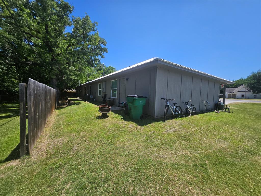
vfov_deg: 89.9
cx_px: 130
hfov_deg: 106.2
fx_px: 98
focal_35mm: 13
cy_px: 98
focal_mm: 1.74
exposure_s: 1/1173
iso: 32
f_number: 2.2
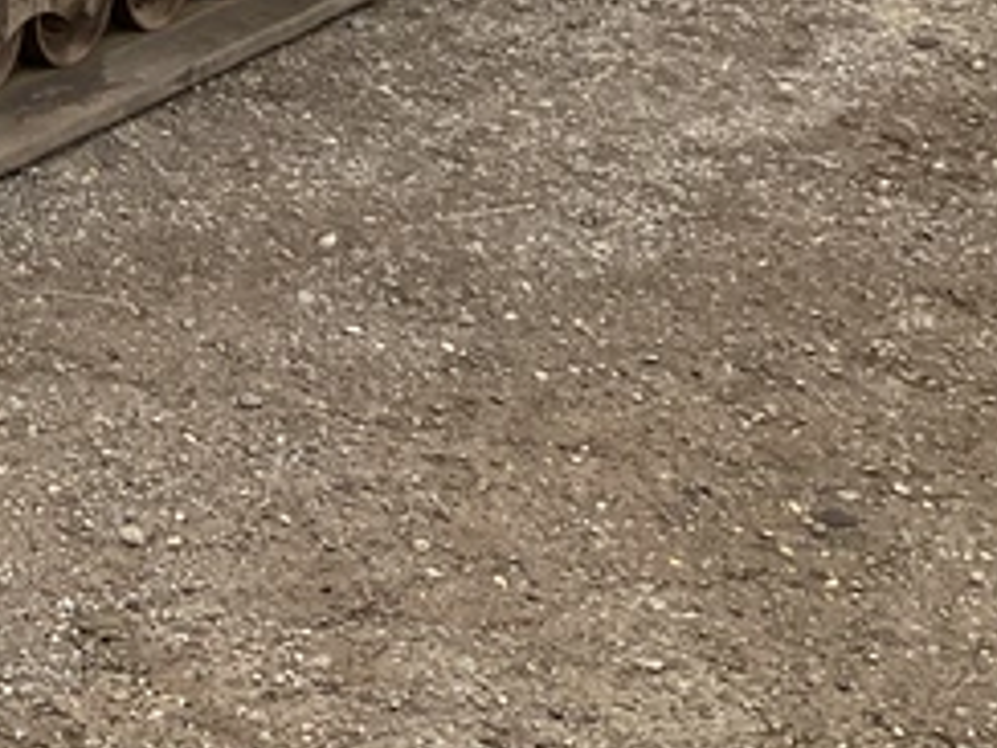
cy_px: -370
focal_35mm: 89
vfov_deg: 15.3
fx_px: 2563
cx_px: -449
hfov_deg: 19.5
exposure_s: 1/291
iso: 25
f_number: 1.8
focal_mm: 3
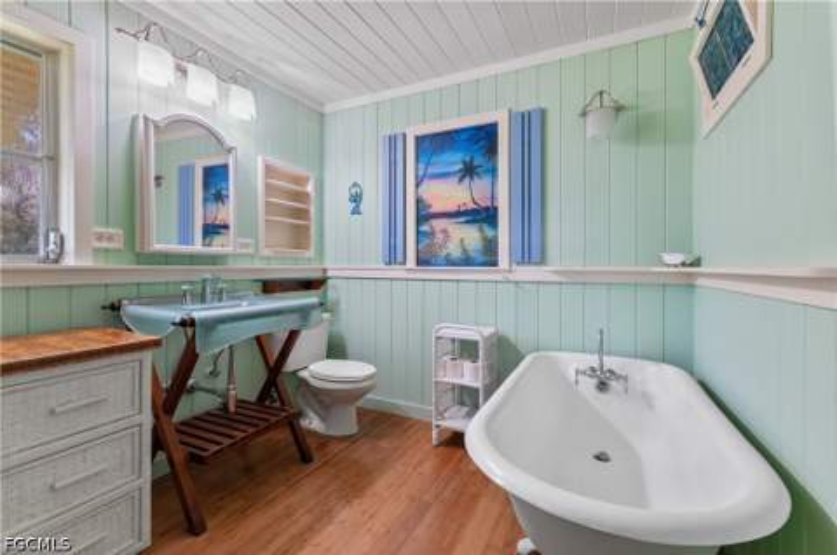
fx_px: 348
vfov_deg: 77.1
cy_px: 278
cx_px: 418
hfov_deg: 100.5
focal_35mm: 15
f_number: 8
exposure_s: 1/4
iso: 200
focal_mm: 10
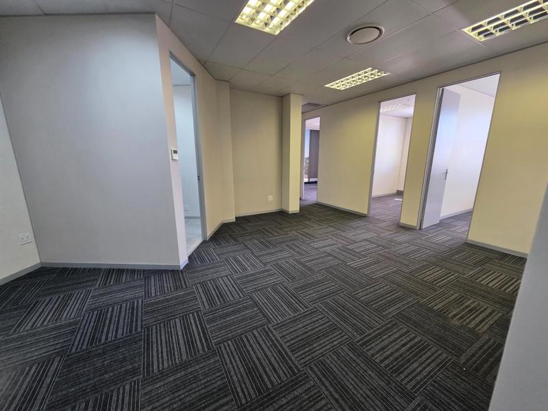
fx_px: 206
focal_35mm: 13
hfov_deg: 106.2
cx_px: 274
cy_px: 206
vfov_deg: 89.9
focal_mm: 2.2
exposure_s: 1/100
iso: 160
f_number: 1.9
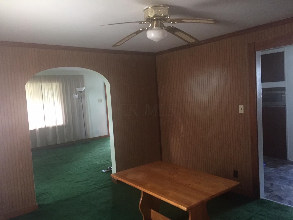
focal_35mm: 29
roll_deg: +3.1
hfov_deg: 61.7
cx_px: 146
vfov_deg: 48.2
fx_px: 245
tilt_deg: -5.9
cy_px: 110
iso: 250
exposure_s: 1/17
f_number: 2.2
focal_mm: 4.15
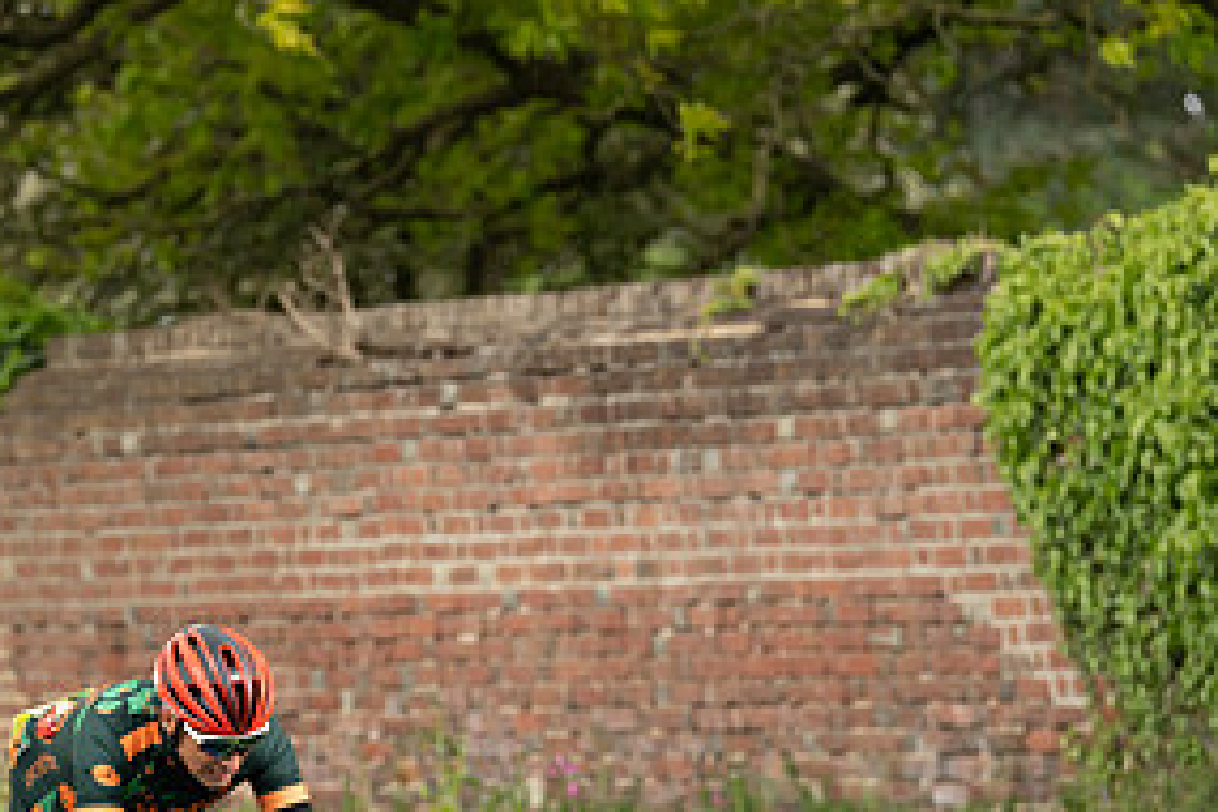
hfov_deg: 5.1
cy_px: 750
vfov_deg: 3.4
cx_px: 51
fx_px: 13769
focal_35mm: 407
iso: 1250
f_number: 4.5
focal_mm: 200
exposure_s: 1/1000
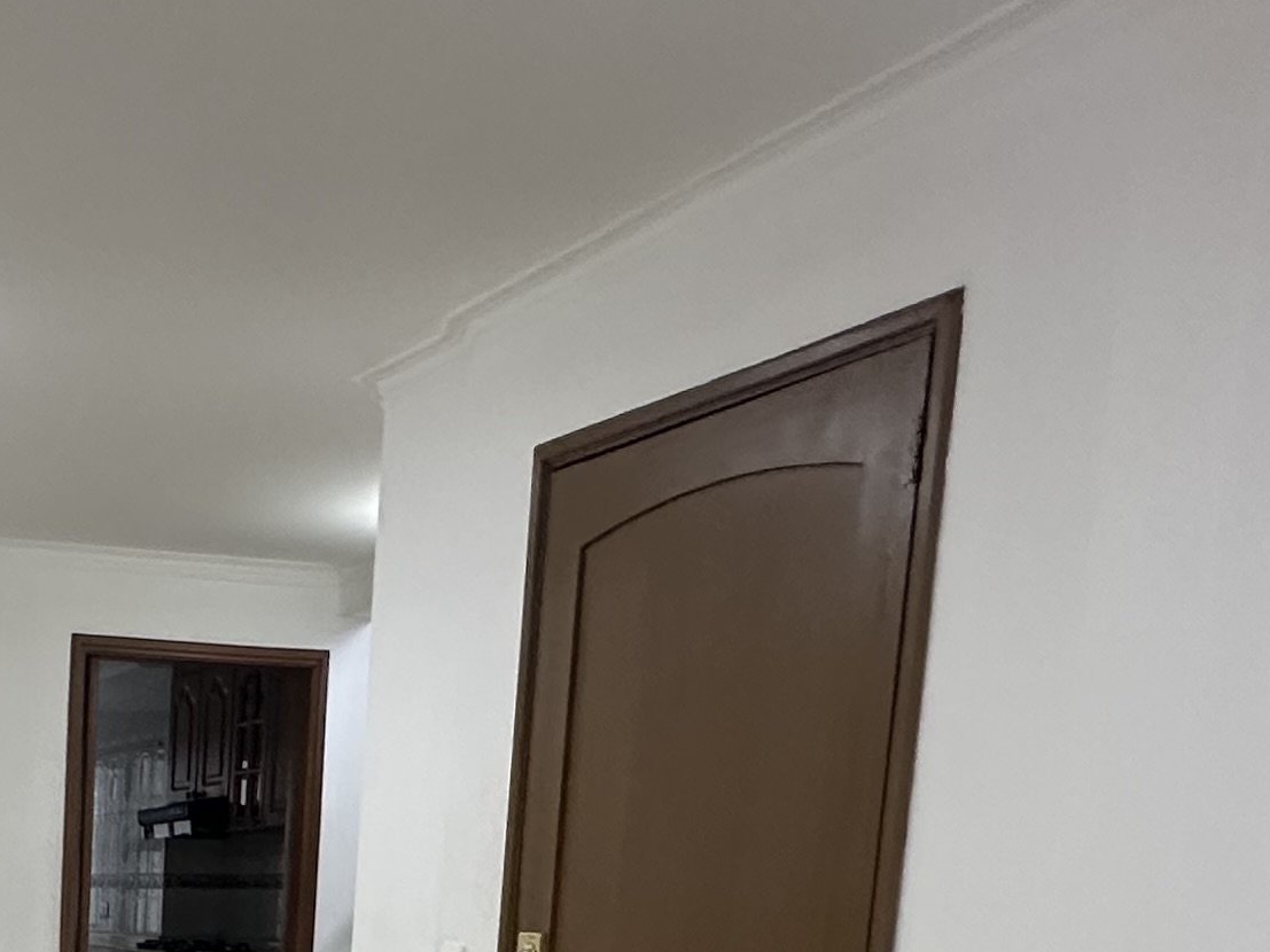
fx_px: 1871
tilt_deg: -6.5
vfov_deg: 25.2
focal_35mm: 51
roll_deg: -1.4
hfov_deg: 33.2
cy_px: 1191
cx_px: -93
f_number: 2.2
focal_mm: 2.22
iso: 250
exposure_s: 1/120
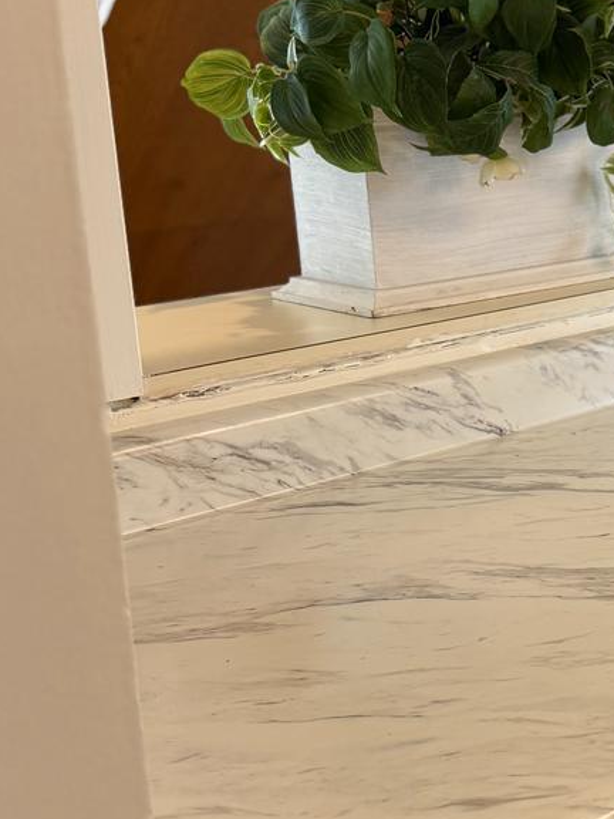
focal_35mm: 64
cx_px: 769
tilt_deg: -15.5
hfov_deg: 21.1
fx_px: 1514
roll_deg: -0.4
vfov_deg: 30.2
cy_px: 465
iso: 125
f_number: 1.78
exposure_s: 1/120
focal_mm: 6.76
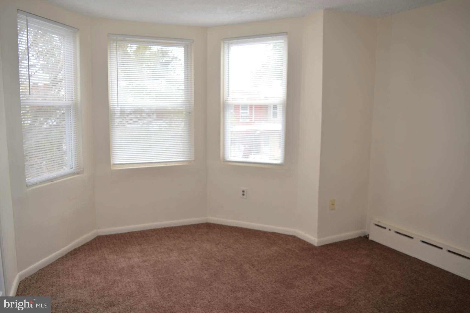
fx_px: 352
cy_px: 156
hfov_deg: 67.4
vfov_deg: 47.8
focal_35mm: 27
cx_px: 235
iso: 100
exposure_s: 1/100
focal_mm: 18
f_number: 3.5
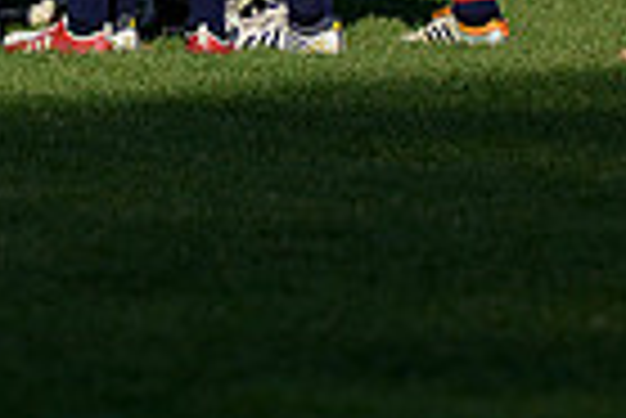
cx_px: 0
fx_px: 14187
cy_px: -443
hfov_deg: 2.5
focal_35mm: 815
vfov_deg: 1.7
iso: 250
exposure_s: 1/2500
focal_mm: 195
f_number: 2.8
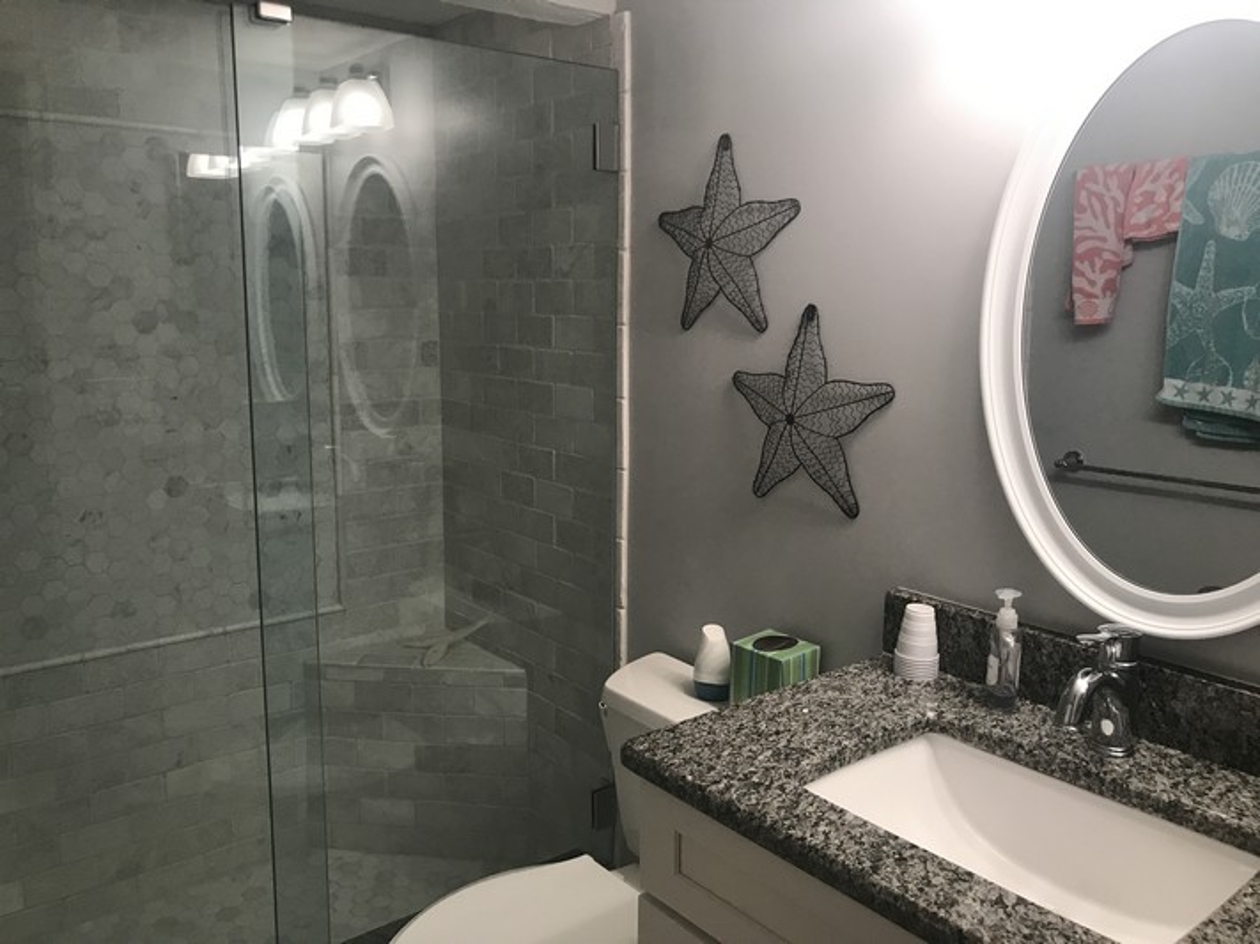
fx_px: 1019
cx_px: 630
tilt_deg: -10.0
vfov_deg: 49.7
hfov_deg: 63.5
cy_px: 472
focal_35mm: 28
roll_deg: -0.7
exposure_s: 1/30
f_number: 1.8
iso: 32
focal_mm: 3.99
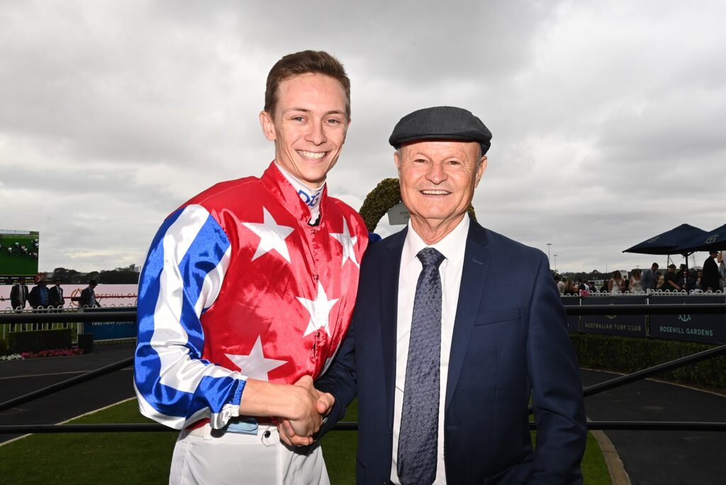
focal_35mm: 36
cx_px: 363
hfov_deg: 53.1
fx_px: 726
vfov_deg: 36.9
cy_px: 242
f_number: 13
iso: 250
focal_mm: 24
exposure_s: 1/250
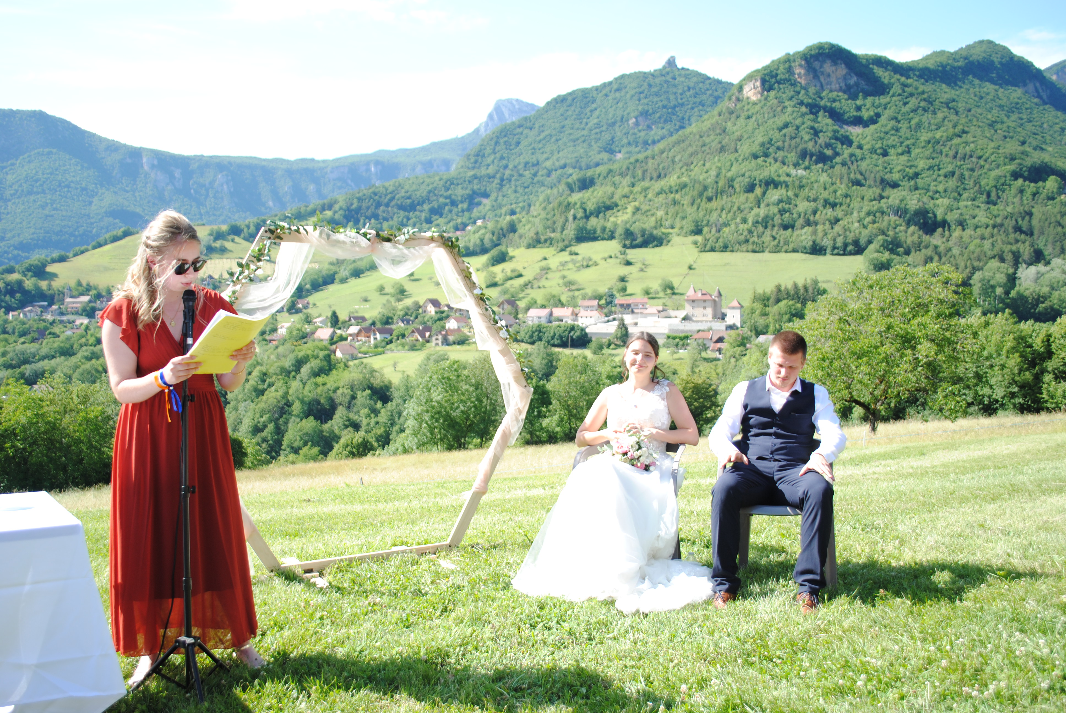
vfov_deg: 43.7
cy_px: 356
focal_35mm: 30
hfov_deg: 61.9
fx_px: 889
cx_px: 533
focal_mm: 20
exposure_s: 1/250
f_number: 8
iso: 100
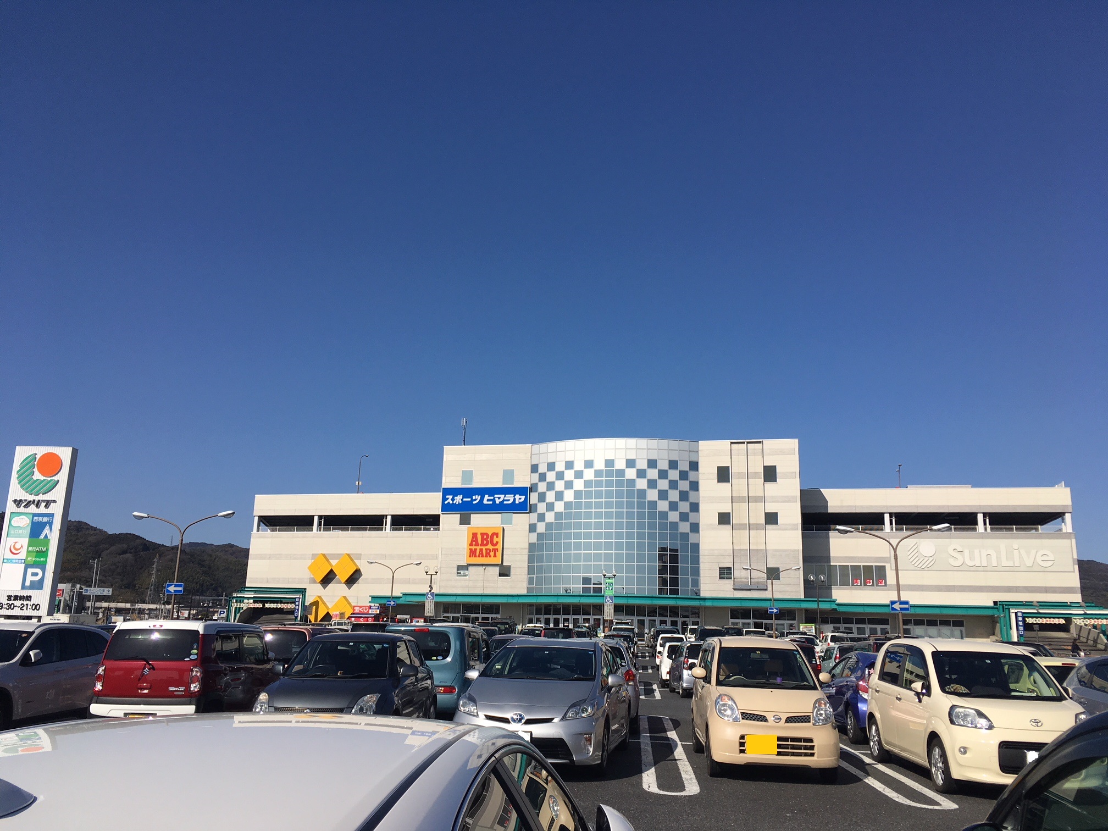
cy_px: 416
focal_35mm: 29
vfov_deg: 48.2
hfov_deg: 61.7
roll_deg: -1.9
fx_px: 928
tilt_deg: +12.9
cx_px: 554
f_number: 2.2
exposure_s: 1/3344
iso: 25
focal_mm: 4.15
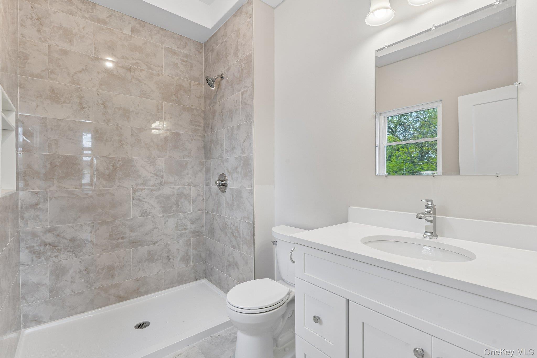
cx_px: 268
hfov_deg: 96.7
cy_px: 179
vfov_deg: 73.7
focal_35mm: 16
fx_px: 239
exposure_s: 1/15
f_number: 9
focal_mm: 16
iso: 250
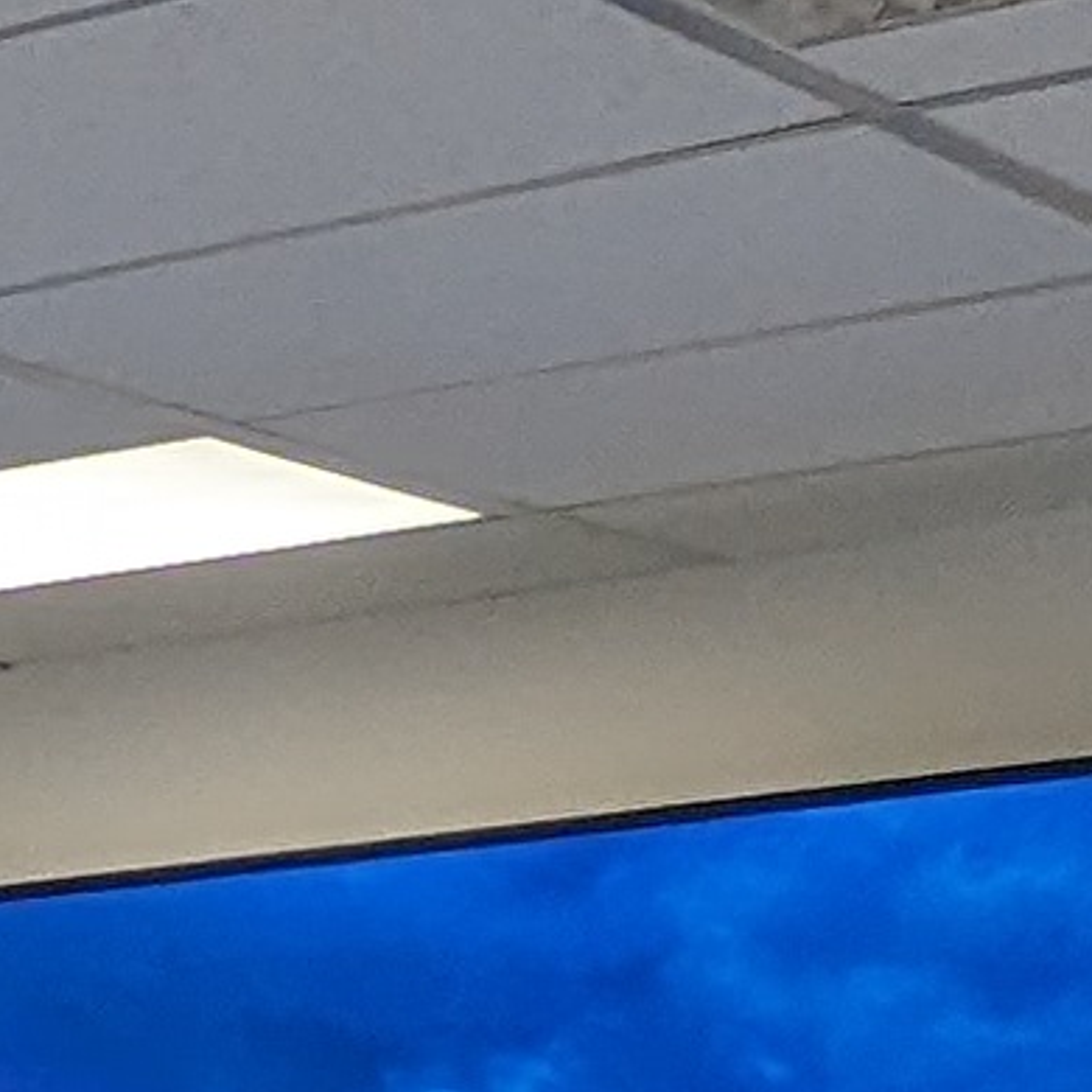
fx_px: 5282
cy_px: 2010
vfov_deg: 11.0
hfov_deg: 8.3
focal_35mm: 148
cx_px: -2918
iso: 40
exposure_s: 1/120
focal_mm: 2.35
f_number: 2.2
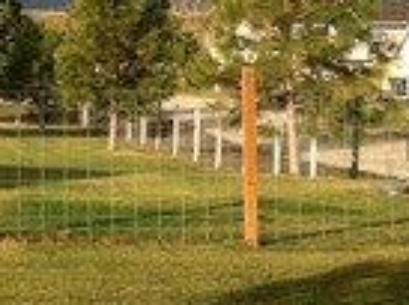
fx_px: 1544
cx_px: -12
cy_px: -6
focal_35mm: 131
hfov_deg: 14.8
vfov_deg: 11.2
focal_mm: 3.85
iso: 80
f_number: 2.8
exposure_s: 1/878
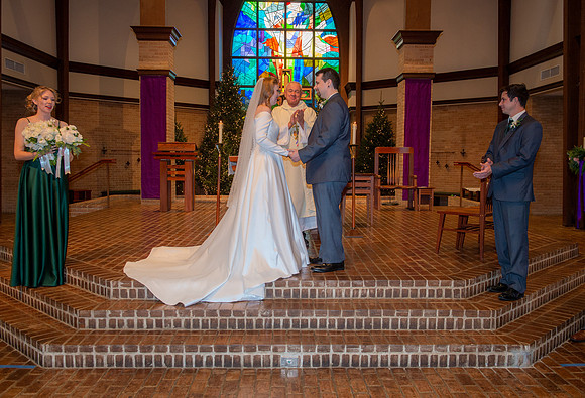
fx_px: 551
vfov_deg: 39.7
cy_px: 199
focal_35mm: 34
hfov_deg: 55.9
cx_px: 300
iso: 1600
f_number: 5.6
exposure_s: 1/125
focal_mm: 32
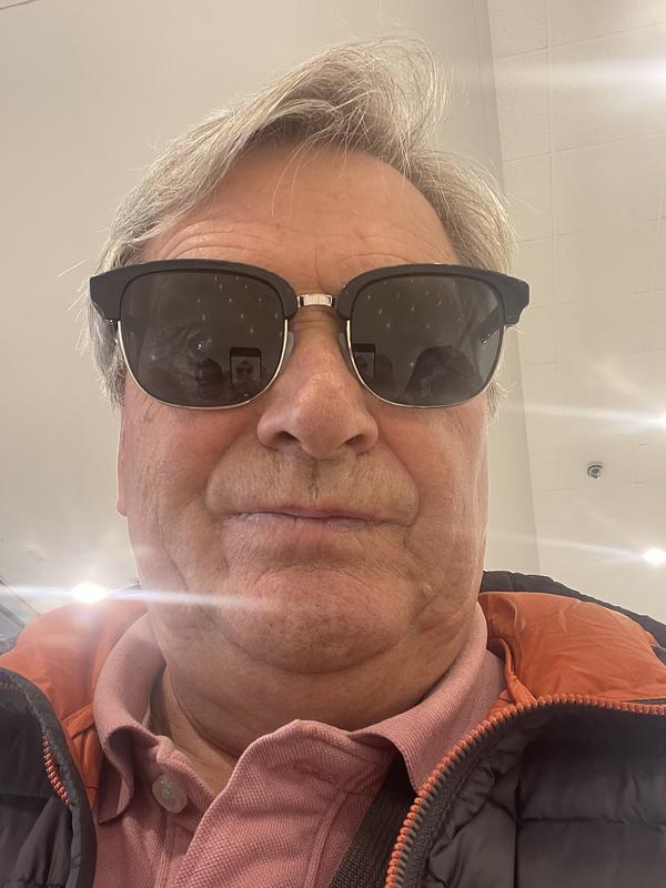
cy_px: 444
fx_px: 770
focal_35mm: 30
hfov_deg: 46.8
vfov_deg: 60.0
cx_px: 333
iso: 320
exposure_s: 1/50
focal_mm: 2.71
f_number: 2.2
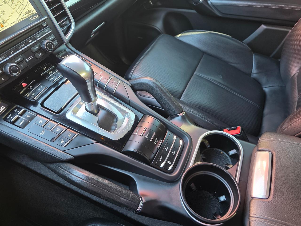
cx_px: 150
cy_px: 113
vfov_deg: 58.9
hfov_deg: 73.9
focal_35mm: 23
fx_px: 200
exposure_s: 1/60
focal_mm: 6.3
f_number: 1.7
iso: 250
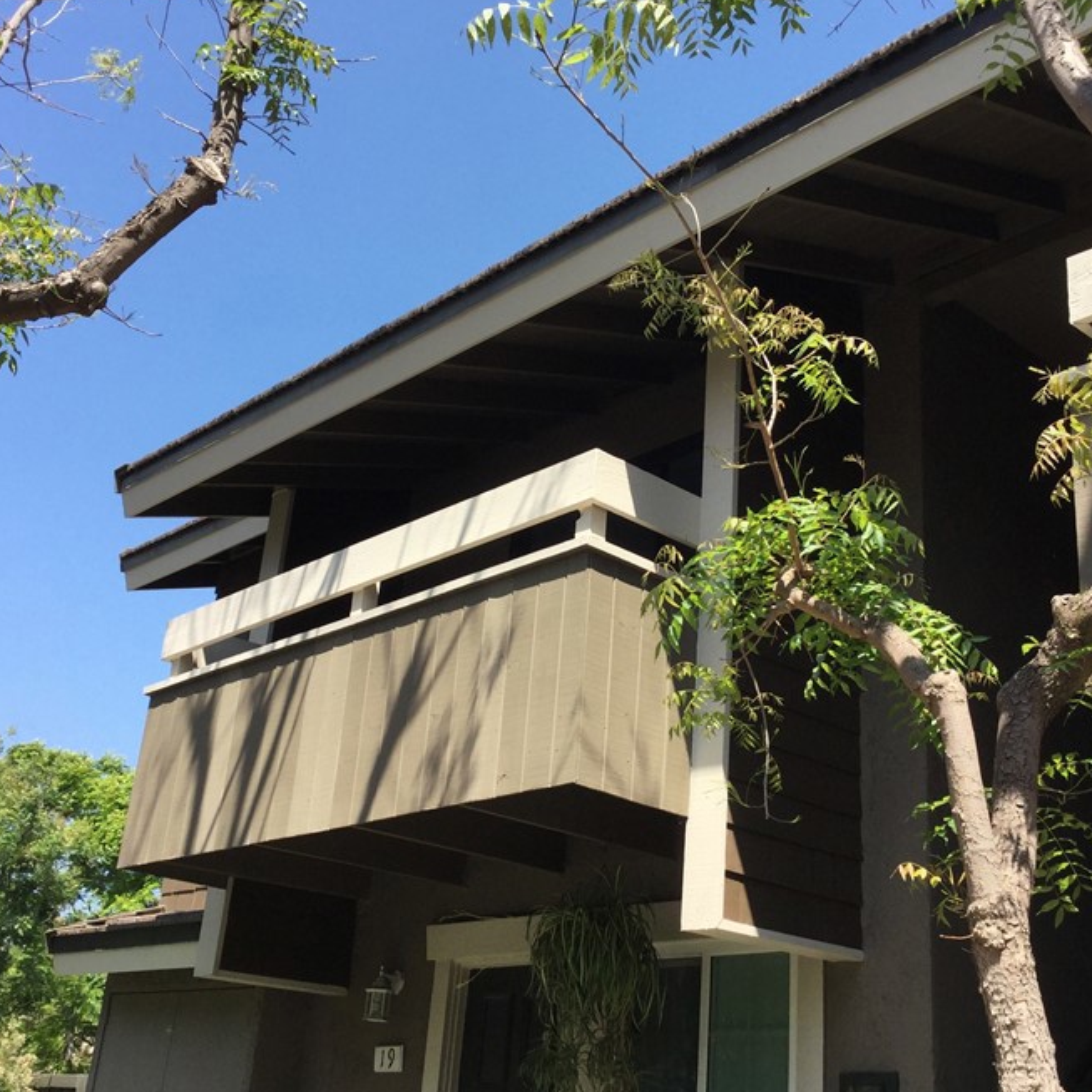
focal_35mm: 43
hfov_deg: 39.1
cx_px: 587
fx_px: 1535
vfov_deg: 39.2
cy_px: 542
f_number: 2.4
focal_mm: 3.3
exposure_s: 1/641
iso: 25
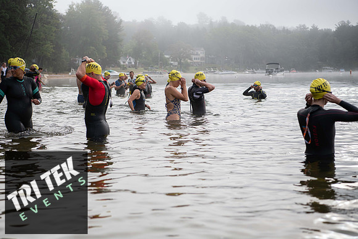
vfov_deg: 19.5
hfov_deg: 28.8
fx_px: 696
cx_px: 179
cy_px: 120
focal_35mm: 70
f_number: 4
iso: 320
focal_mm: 70
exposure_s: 1/1250
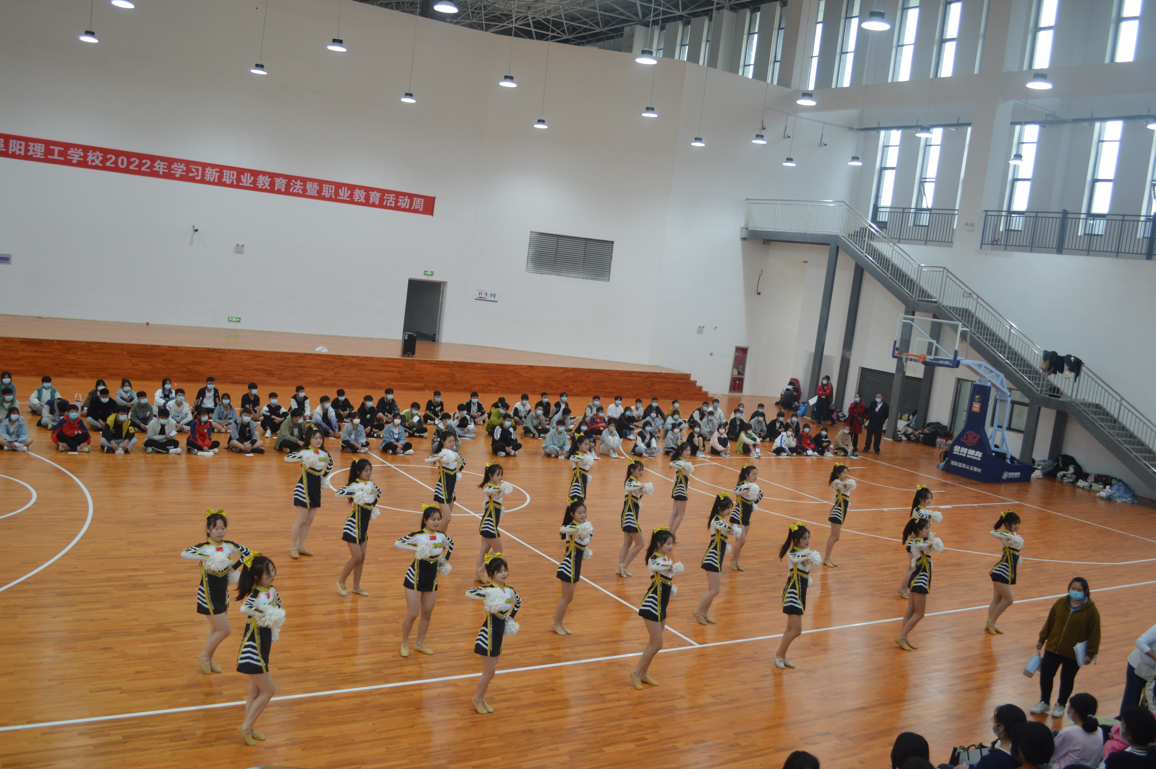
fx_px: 995
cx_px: 561
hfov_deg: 60.3
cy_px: 385
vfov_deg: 42.3
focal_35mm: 31
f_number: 4
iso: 400
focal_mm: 20
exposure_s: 1/60
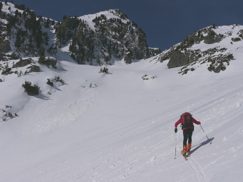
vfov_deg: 31.5
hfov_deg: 41.2
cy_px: 91
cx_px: 122
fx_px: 323
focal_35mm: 46
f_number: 8
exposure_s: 1/2500
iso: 100
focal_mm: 23
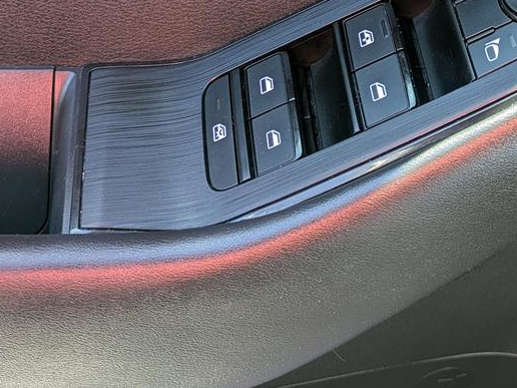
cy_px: -86
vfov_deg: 21.8
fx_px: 926
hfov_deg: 30.6
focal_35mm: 62
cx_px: 396
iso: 56
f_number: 1.89
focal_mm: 5.43
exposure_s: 1/100
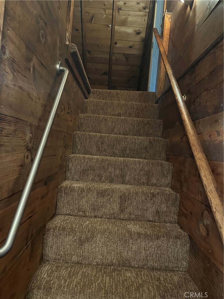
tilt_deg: -1.2
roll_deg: -4.3
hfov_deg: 53.1
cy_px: 150
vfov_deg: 67.3
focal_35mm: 26
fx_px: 224
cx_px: 112
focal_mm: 5.1
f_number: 1.6
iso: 800
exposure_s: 1/30
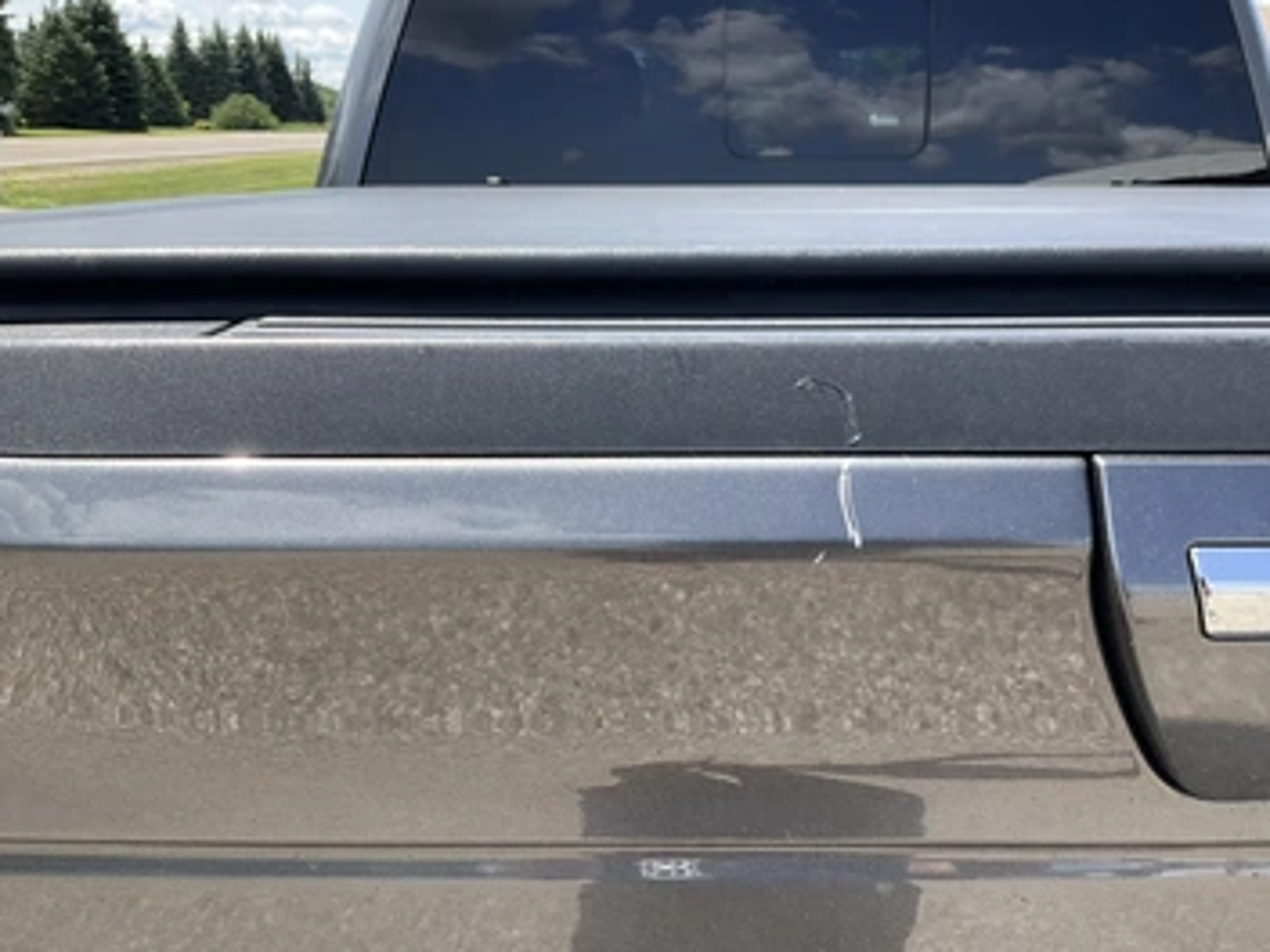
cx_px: 707
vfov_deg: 42.9
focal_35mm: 33
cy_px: 512
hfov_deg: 55.2
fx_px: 1211
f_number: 1.8
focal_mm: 3
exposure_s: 1/500
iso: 25
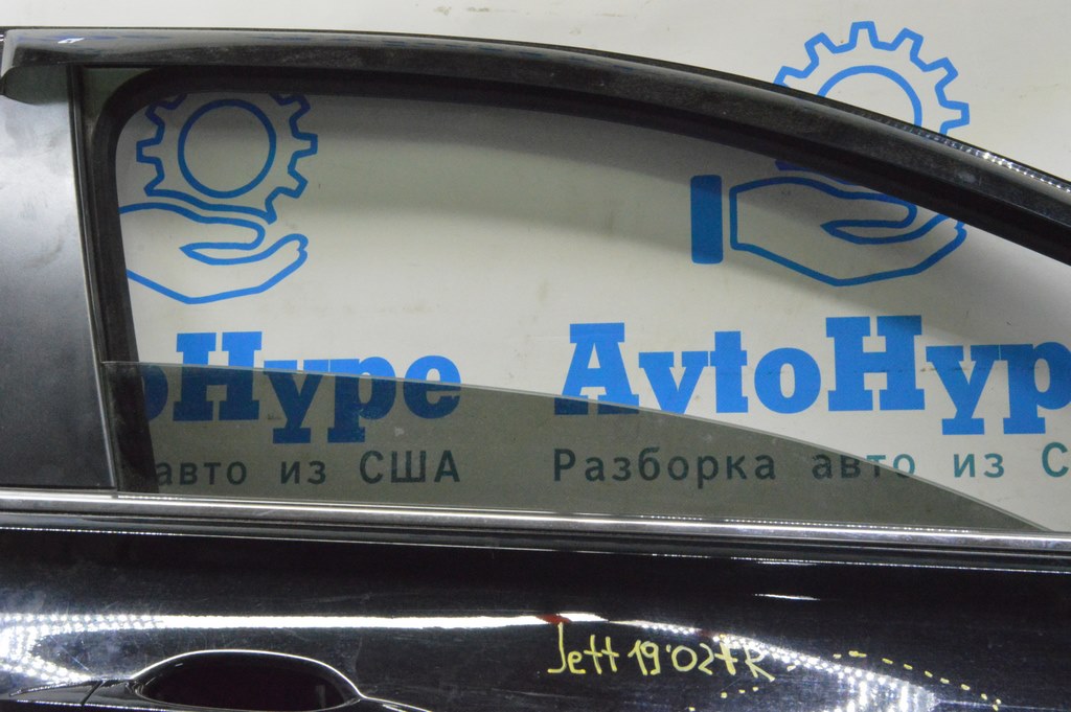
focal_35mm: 45
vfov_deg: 29.8
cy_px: 356
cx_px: 536
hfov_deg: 43.6
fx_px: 1338
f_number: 20
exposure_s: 1/20
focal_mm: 30
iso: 6400
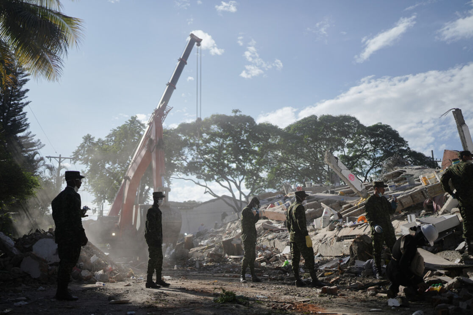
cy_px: 158
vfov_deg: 37.8
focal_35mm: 35
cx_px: 236
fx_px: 460
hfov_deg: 54.5
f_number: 1.4
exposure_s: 1/8000
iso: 100
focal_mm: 35
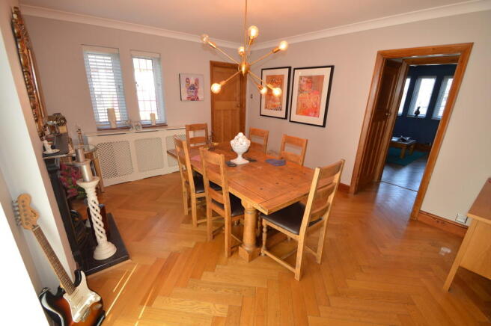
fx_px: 204
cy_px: 163
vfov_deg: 77.2
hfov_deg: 100.4
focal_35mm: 15
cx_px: 246
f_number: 4
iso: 400
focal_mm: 10
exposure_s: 1/100
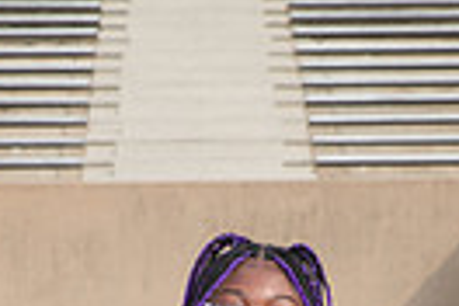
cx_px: 247
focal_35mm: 197
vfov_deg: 6.6
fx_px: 2512
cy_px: 775
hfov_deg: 10.4
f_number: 8
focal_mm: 58
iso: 160
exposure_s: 1/320
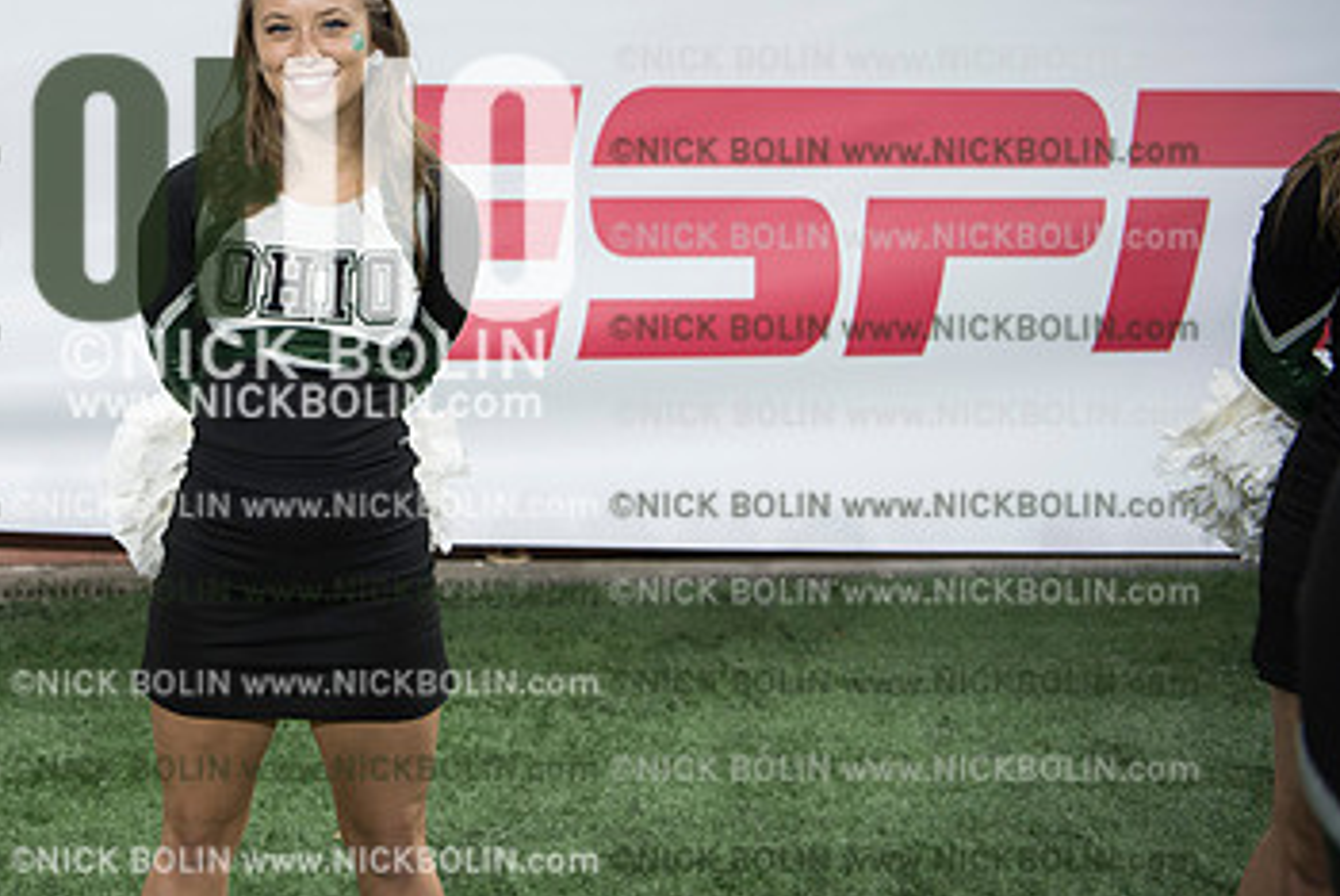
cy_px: 239
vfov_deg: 23.2
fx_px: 2161
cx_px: 302
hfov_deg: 33.6
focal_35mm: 58
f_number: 2.8
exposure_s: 1/800
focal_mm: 35
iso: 1250
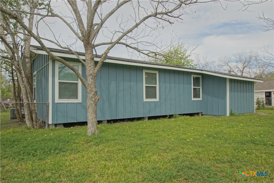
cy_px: 92
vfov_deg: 53.1
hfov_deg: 73.7
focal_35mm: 24
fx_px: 183
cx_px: 137
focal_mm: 16
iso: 100
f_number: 4.5
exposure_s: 1/500
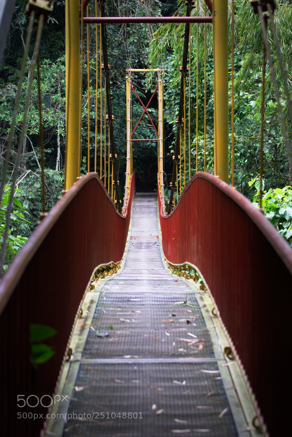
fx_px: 1367
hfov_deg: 12.2
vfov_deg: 18.2
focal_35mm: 112
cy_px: 218
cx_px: 146
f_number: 4
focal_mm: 75
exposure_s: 1/1000
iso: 800
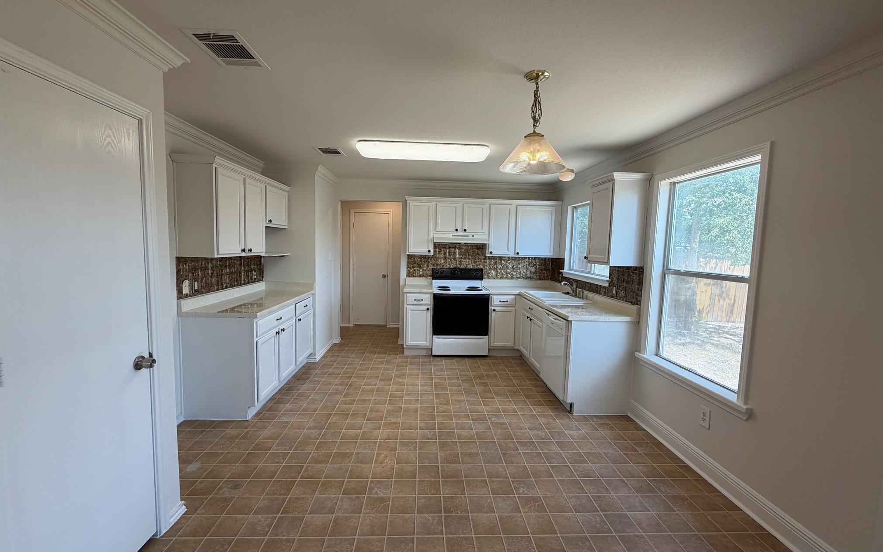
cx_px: 440
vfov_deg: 74.8
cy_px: 276
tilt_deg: -5.9
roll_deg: -0.5
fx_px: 361
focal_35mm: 15
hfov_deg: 101.5
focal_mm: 2.22
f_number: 2.2
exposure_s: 1/120
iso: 64
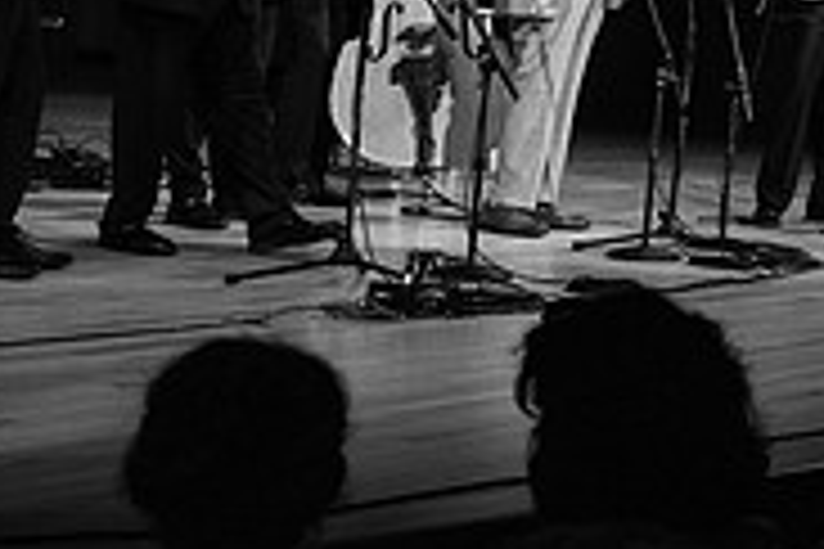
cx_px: 1344
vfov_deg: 10.3
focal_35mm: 129
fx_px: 2952
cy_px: -227
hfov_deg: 14.5
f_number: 5
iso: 2500
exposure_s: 1/500
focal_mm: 35
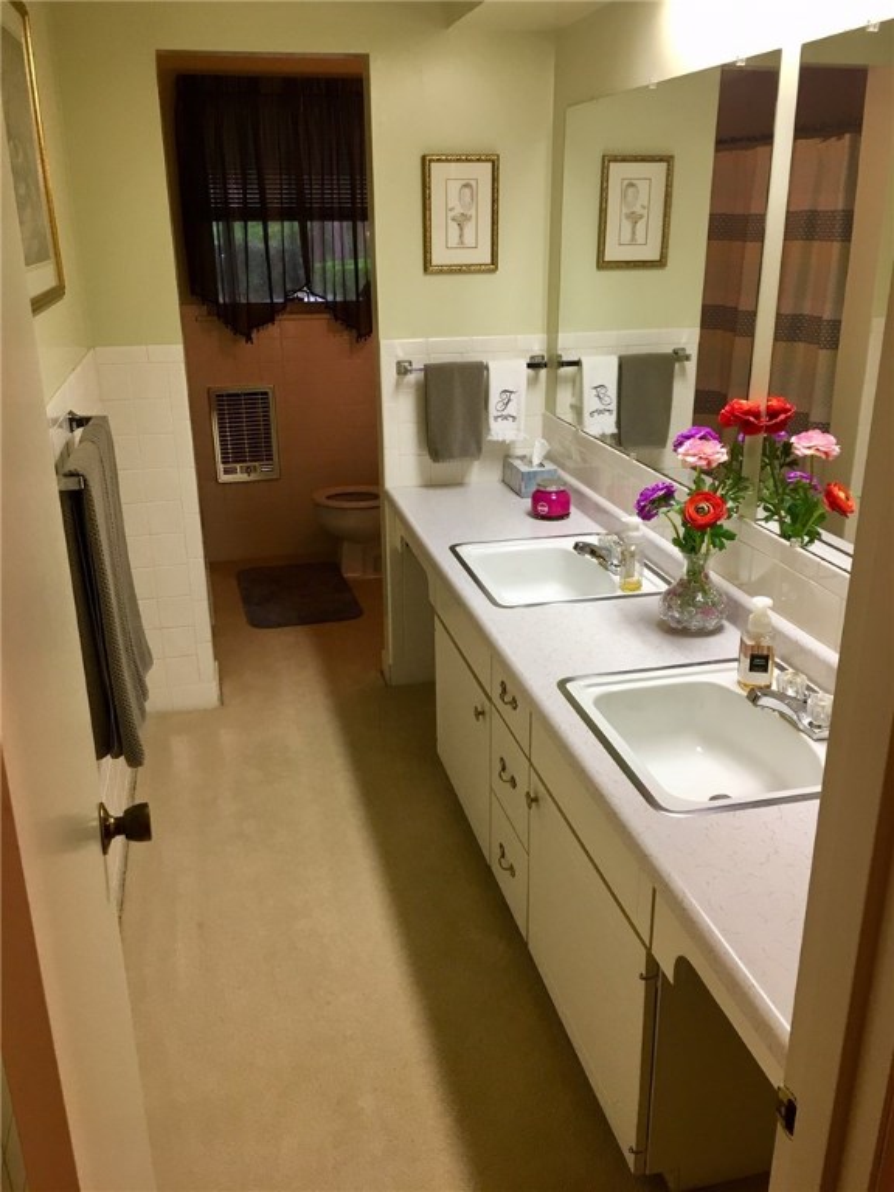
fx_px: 999
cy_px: 596
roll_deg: -0.2
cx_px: 447
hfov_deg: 48.2
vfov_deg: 61.7
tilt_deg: -20.9
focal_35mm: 29
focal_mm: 4.15
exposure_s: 1/30
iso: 80
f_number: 2.2
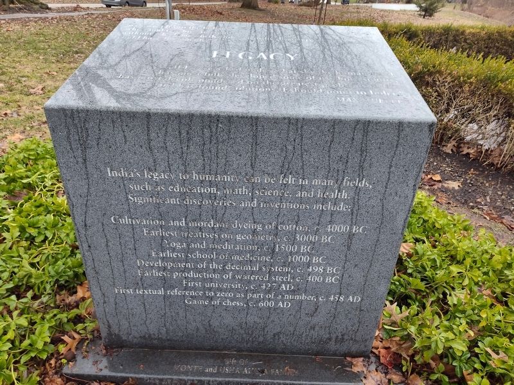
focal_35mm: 23
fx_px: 342
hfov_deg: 73.9
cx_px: 257
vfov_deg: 58.9
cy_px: 192
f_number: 1.8
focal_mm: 5.56
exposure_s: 1/120
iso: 140
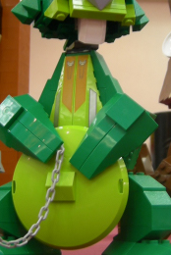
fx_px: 654
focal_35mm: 92
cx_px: 83
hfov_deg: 14.9
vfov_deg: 22.1
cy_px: 106
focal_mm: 7.5
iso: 64
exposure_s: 1/5.1
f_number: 2.7
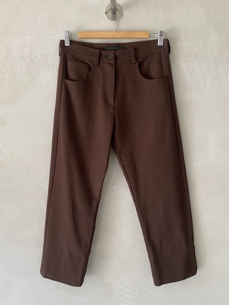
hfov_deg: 53.1
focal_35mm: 26
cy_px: 152
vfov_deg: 67.3
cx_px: 114
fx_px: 229
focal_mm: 4.25
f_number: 1.8
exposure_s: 1/77
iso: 125
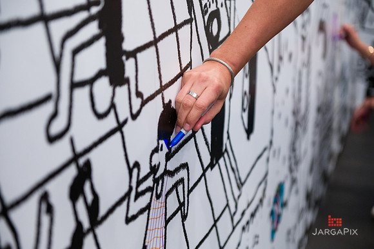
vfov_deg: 19.4
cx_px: 187
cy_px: 124
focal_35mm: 70
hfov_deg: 28.9
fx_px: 727
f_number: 3.2
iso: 2500
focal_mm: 70
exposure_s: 1/200
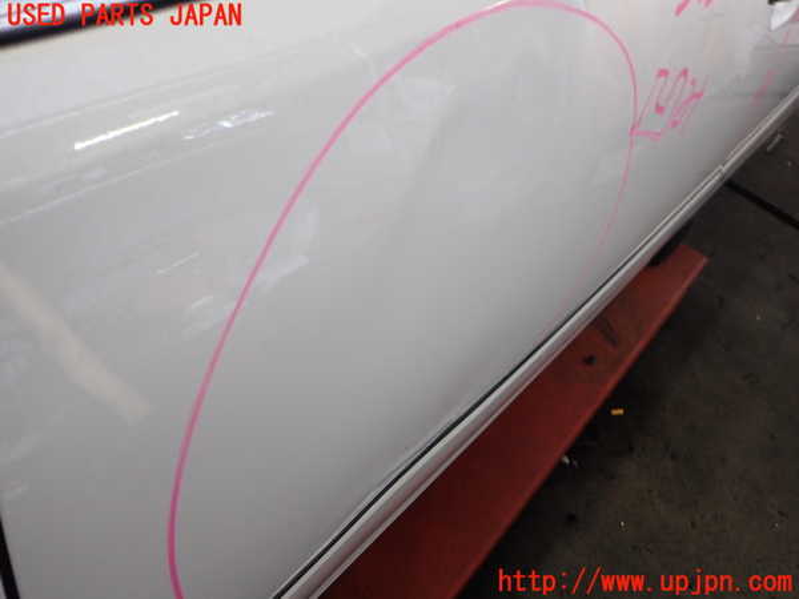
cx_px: 400
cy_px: 300
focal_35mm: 30
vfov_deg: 46.8
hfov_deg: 60.0
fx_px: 692
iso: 200
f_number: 2.3
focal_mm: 5.4
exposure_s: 1/125
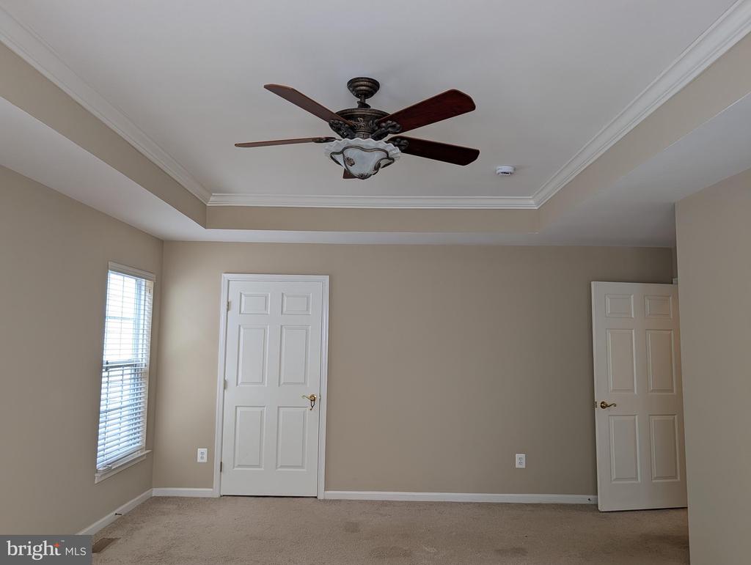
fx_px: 521
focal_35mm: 24
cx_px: 376
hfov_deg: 71.5
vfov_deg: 56.9
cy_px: 282
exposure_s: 1/38.4
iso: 23
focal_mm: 6.9
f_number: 1.68
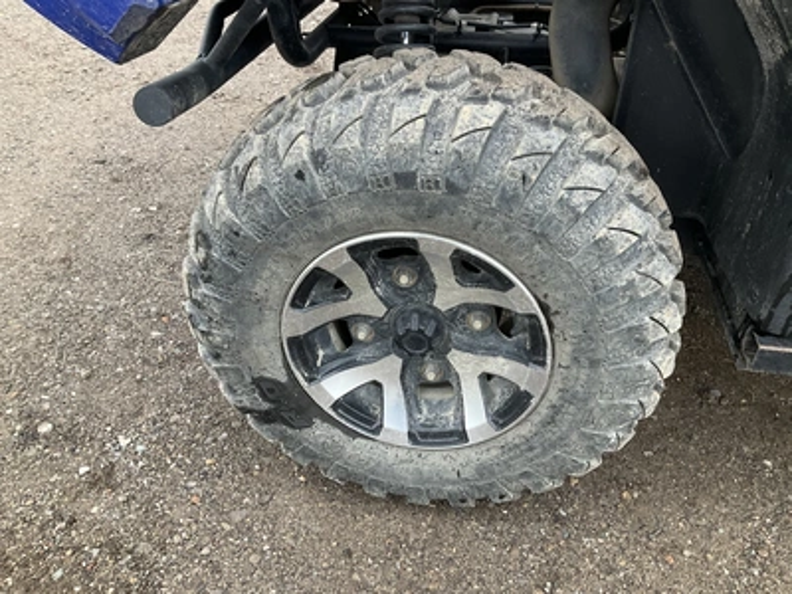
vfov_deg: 48.2
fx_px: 664
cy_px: 297
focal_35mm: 29
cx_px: 396
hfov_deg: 61.7
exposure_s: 1/122
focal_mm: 3
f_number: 1.8
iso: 32
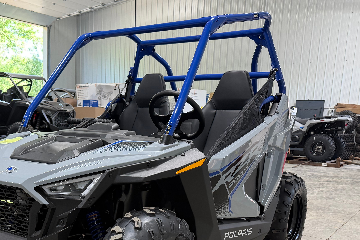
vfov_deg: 31.6
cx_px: 112
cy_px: 198
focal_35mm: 41
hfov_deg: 46.5
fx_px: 410
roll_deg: -1.0
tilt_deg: -12.2
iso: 200
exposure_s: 1/120
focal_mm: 6.76
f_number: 1.78
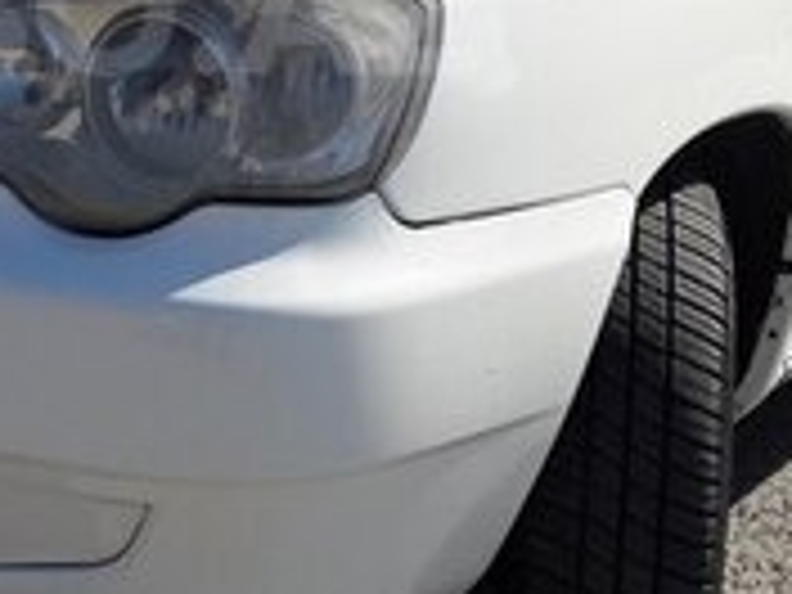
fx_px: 2402
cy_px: 7
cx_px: 18
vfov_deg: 13.9
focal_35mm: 105
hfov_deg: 18.3
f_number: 1.9
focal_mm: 3.7
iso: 40
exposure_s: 1/1869
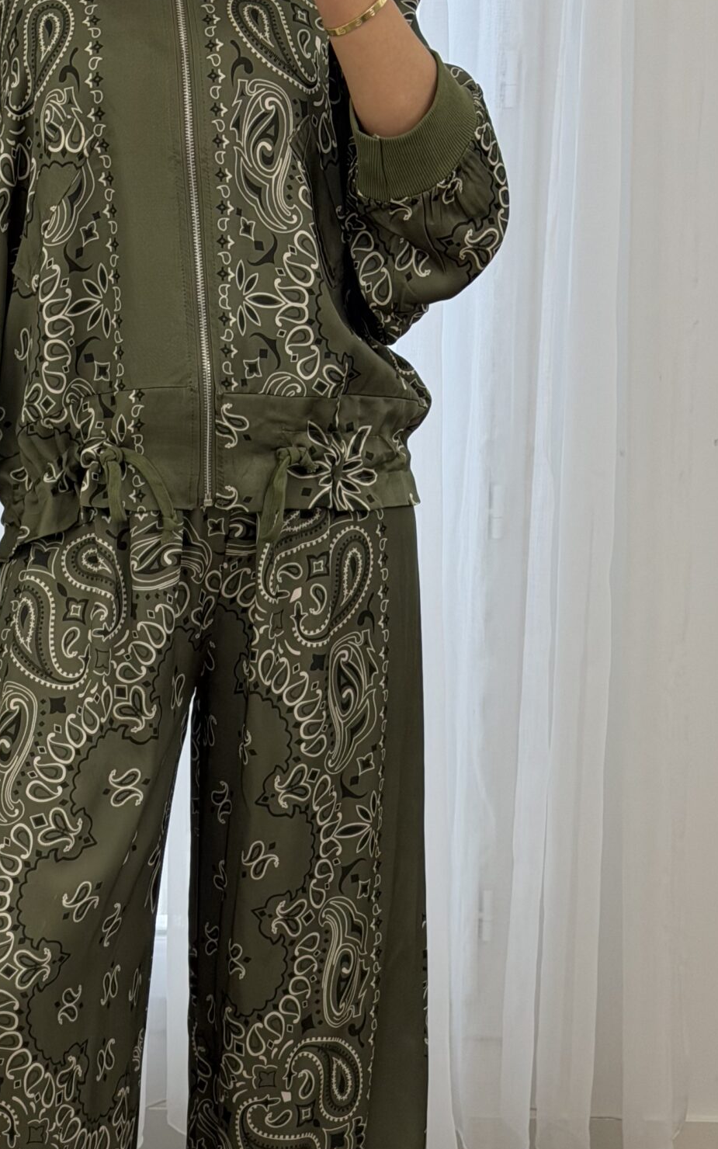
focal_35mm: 88
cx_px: 50
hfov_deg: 14.7
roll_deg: +0.9
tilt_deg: -28.7
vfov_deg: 23.4
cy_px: 788
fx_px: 2755
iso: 64
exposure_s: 1/100
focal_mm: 6.76
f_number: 1.78
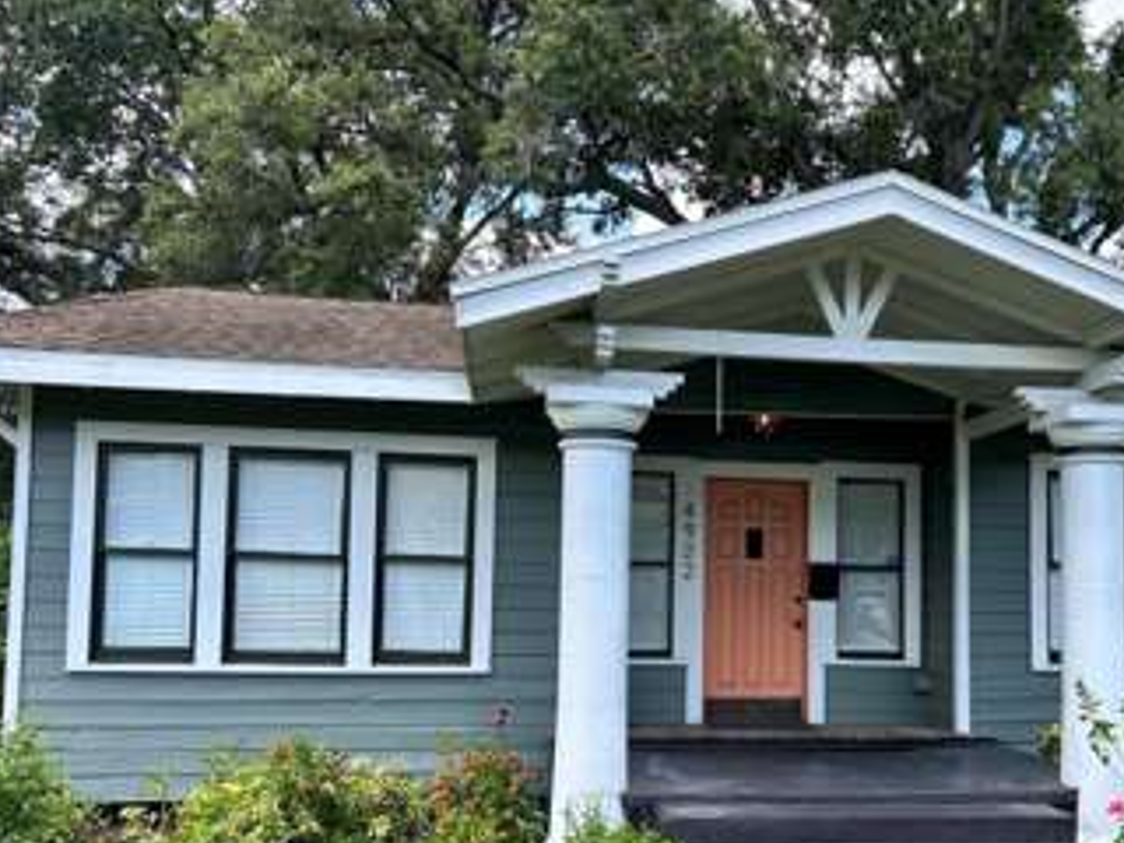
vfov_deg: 36.7
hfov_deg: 47.1
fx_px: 1266
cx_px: 745
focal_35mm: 39
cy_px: 513
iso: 50
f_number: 1.5
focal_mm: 5.7
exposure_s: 1/1000
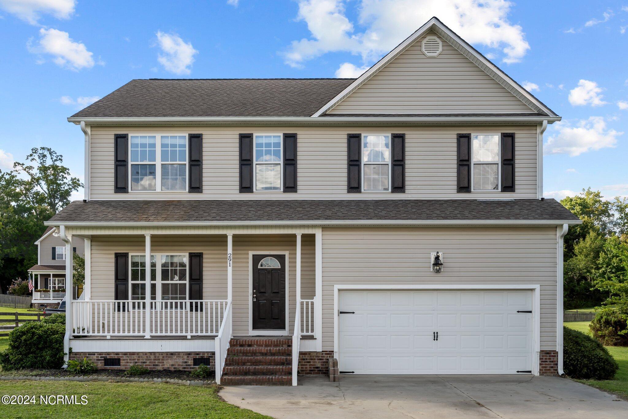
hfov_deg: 61.9
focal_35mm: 30
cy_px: 210
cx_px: 314
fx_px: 523
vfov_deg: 43.6
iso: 64
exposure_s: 1/400
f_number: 6.3
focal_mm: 30
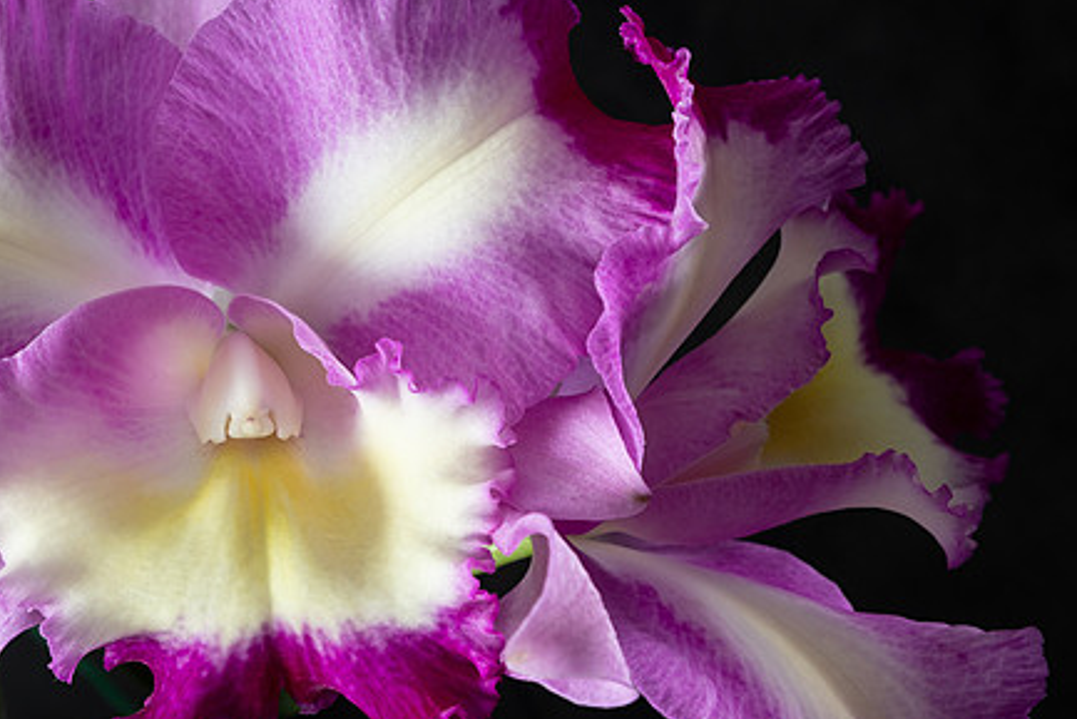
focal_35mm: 59
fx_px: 1766
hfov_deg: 33.7
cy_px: 342
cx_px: 393
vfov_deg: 23.0
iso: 200
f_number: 8
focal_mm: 29.2
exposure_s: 1/4
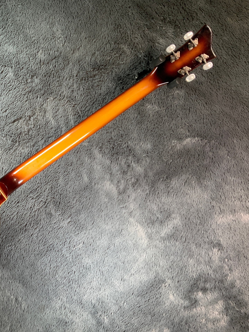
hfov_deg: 35.1
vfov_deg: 47.9
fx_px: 374
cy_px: 167
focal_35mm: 39
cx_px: 35
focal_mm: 3
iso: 50
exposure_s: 1/104
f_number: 1.8
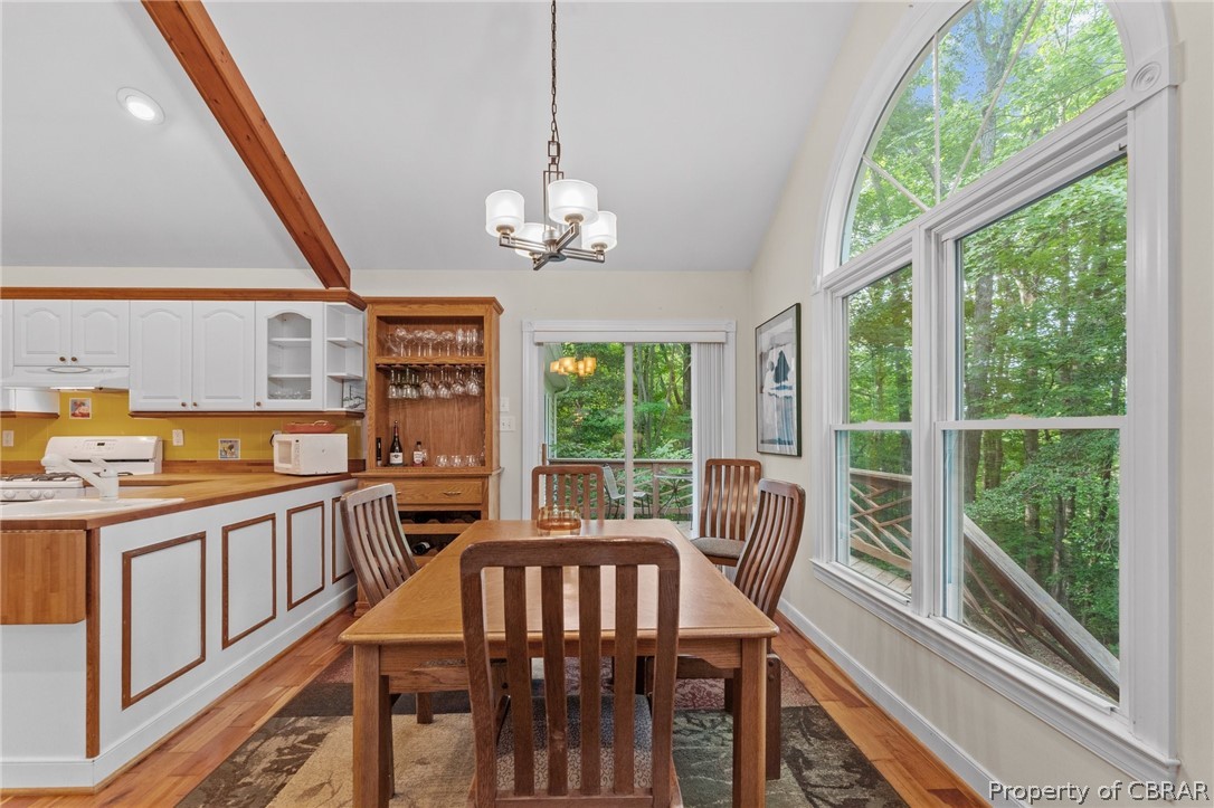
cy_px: 404
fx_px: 502
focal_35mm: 15
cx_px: 607
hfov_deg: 100.8
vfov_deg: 77.6
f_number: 7.1
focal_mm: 14.9
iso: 640
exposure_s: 1/20
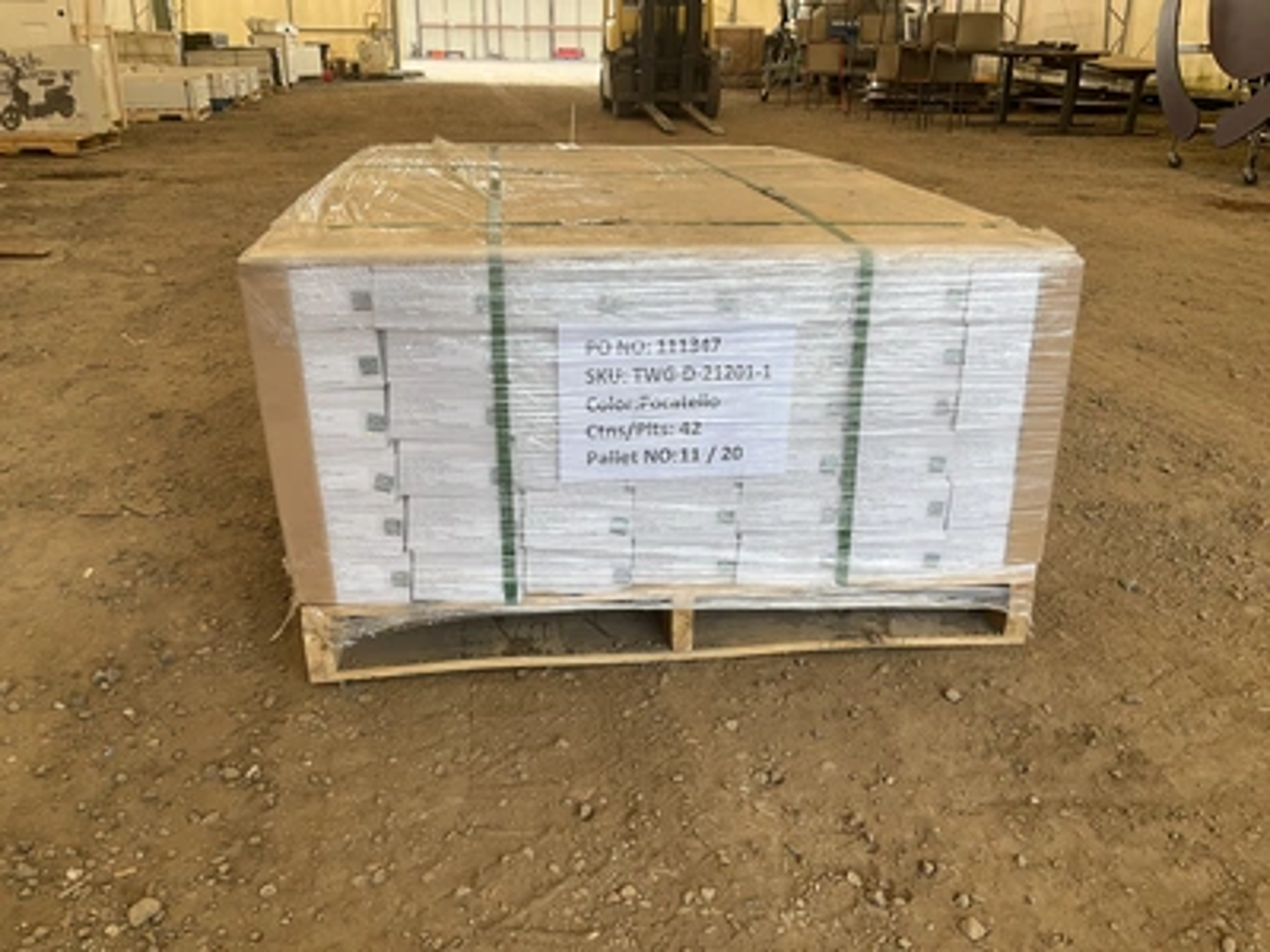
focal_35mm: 29
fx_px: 1064
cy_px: 476
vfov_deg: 48.2
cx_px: 635
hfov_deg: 61.7
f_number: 1.8
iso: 20
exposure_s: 1/189
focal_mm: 3
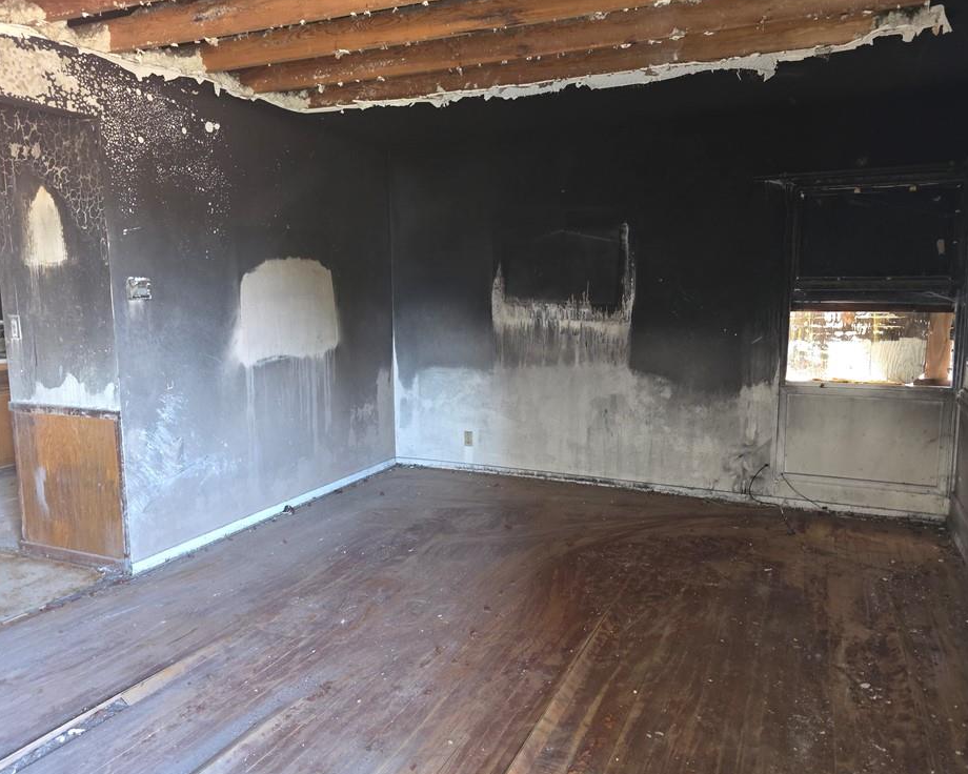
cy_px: 378
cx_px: 501
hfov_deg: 68.1
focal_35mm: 25
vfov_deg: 56.8
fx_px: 716
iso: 400
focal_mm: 6.3
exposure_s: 1/12
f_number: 1.7
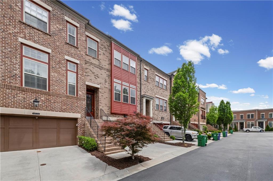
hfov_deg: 100.4
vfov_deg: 77.2
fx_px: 114
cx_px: 136
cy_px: 90
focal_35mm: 15
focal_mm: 10
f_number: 16
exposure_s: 1/220
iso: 400
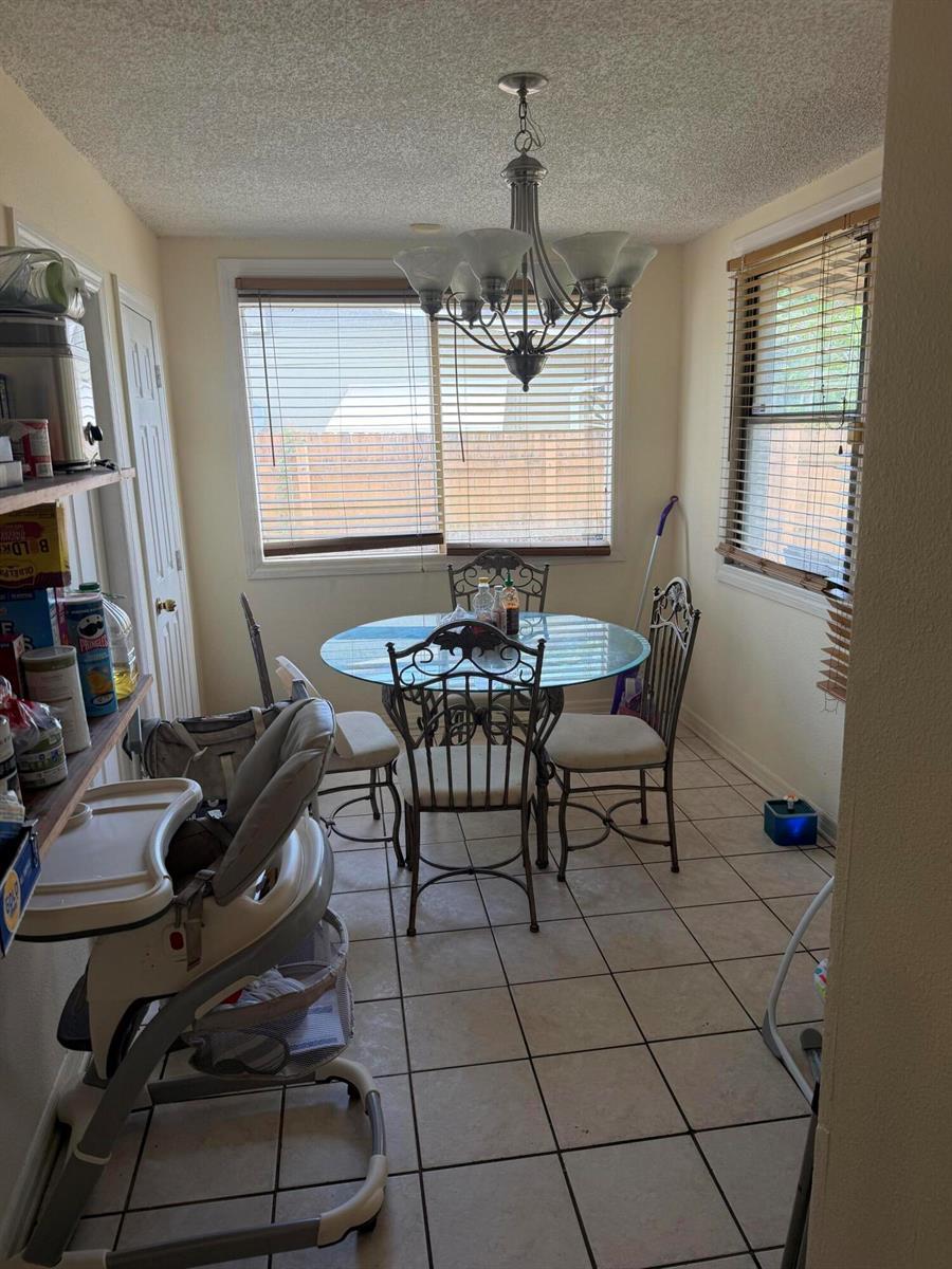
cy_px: 634
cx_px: 476
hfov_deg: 56.8
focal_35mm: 24
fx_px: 880
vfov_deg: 71.6
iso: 50
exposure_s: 1/121
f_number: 1.78
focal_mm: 6.76
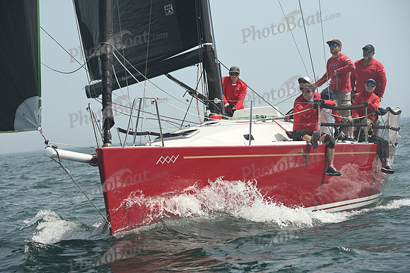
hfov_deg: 13.2
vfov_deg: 8.9
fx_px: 1766
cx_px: 205
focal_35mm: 155
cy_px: 136
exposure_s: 1/1250
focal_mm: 155
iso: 320
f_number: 7.1
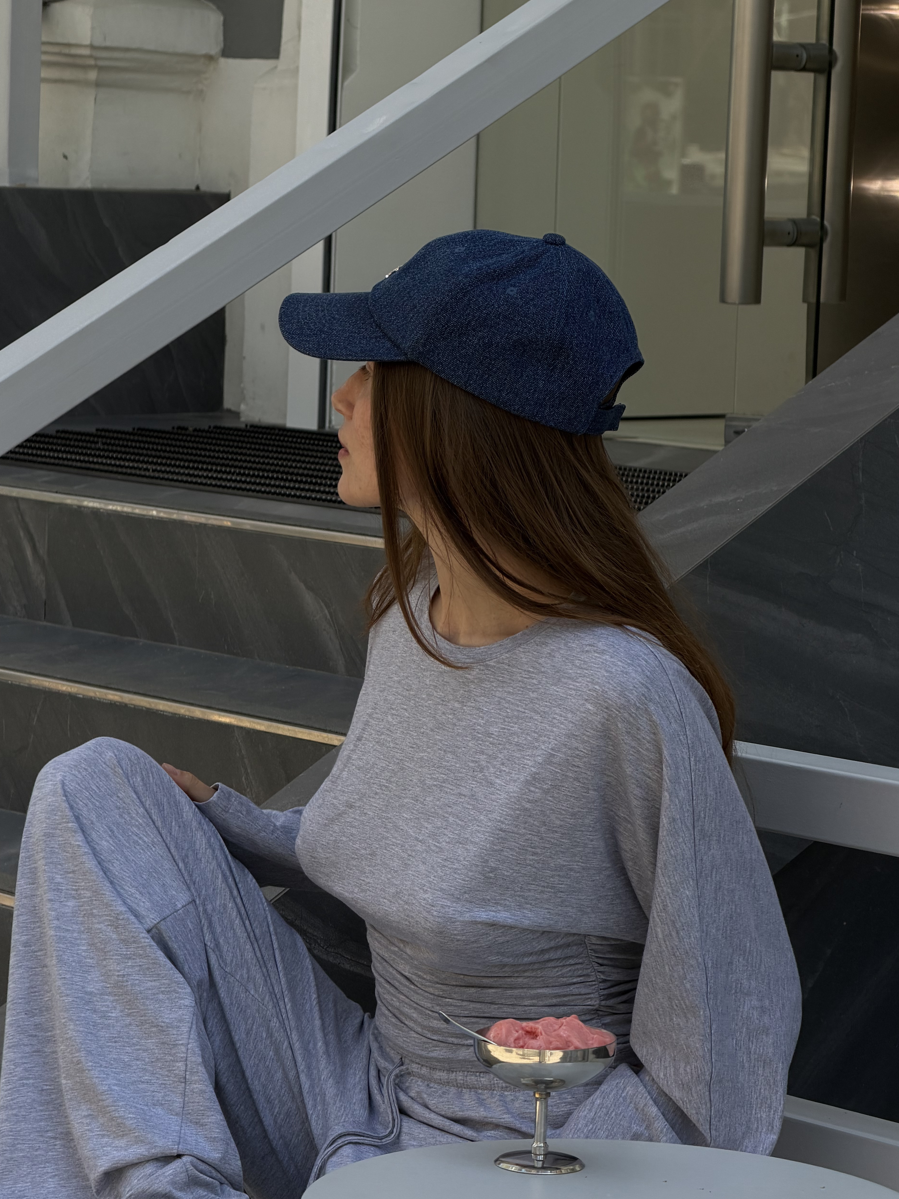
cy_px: 682
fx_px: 3948
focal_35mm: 114
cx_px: 461
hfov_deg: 13.0
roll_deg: -2.0
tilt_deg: -7.3
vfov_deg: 17.3
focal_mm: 16.89
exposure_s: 1/458
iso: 50
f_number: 2.8
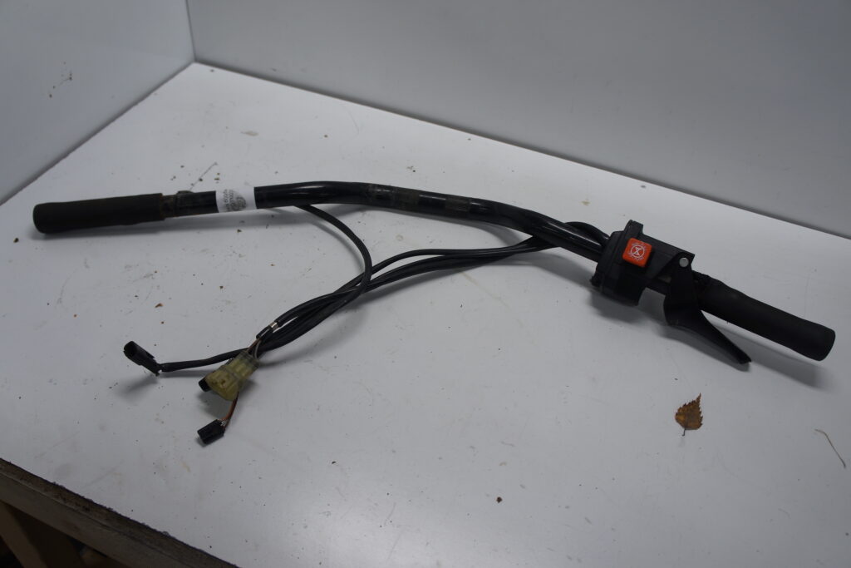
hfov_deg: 67.4
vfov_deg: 47.9
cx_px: 426
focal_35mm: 27
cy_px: 284
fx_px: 638
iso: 100
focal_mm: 18
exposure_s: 1/100
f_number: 4
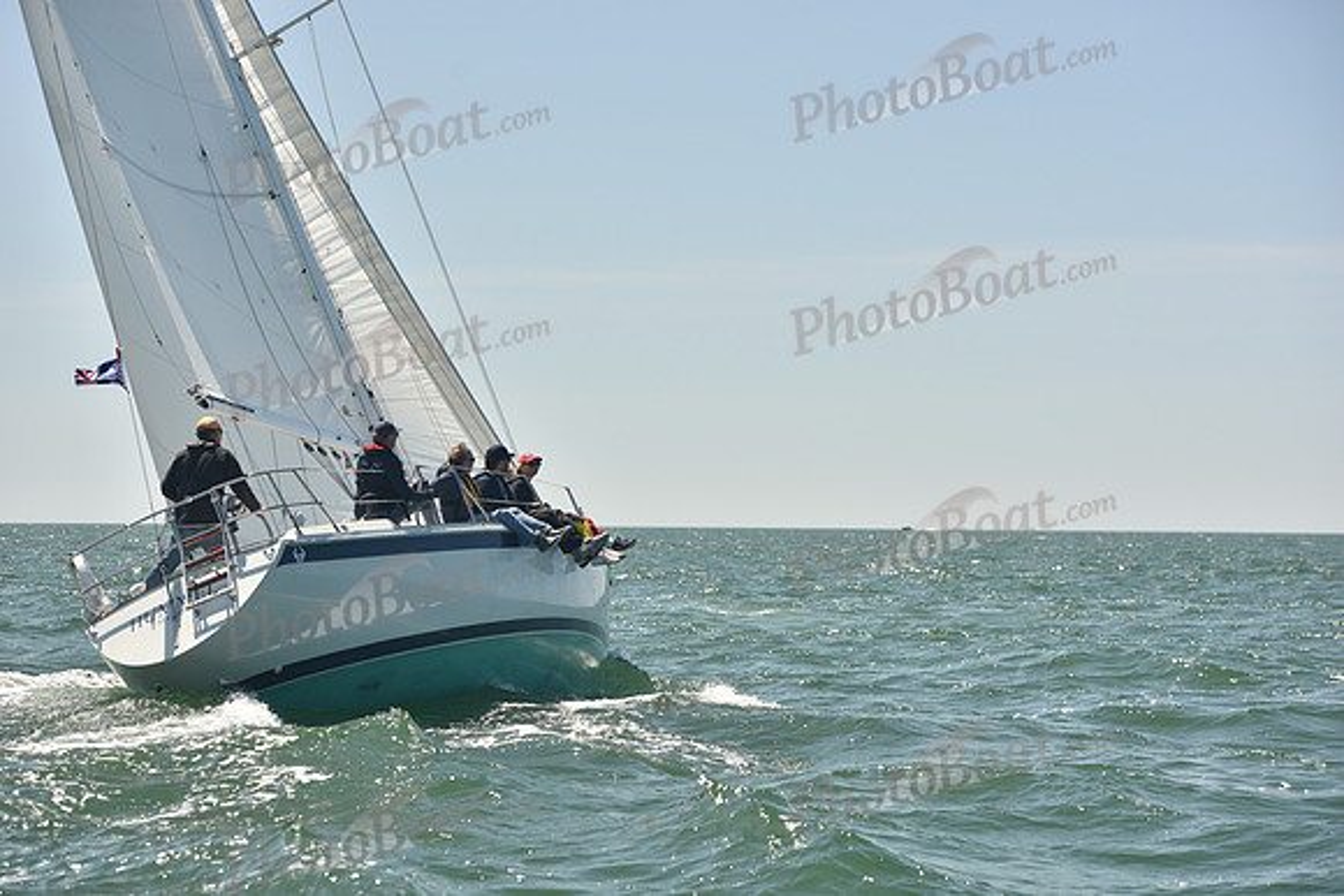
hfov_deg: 20.4
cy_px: 448
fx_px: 3734
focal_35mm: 100
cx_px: 672
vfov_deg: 13.7
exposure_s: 1/800
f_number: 5
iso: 250
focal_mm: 100
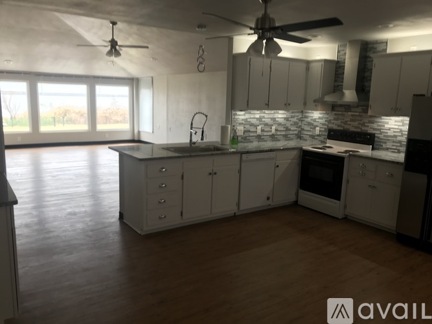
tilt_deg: -9.8
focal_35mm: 28
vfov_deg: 49.7
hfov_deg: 63.5
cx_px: 216
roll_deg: -1.9
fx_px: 349
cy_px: 162
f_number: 1.8
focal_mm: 3.99
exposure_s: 1/53
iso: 20
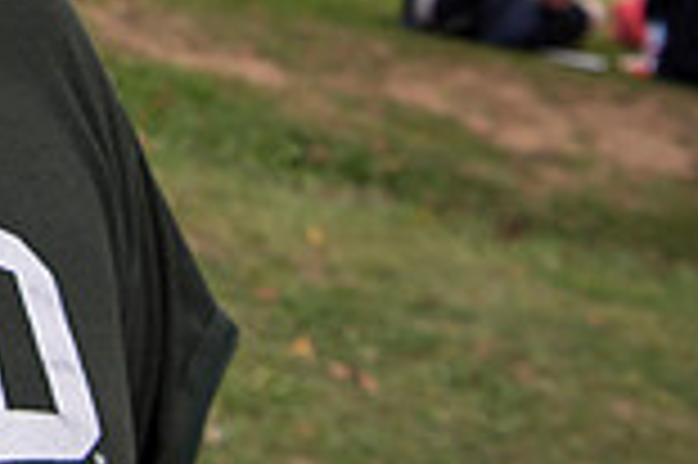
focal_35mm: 90
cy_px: -246
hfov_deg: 19.0
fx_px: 1743
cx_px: -441
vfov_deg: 14.1
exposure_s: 1/400
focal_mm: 24
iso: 640
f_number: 5
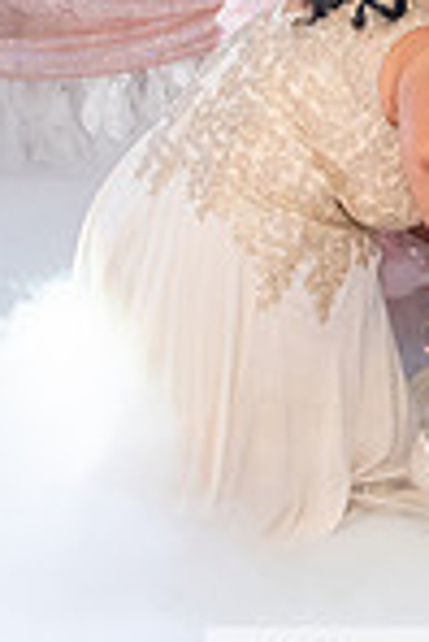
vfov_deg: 17.6
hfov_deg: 11.6
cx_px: 613
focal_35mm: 114
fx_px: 2033
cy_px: 31
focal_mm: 24
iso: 1250
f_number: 3.5
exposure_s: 1/160
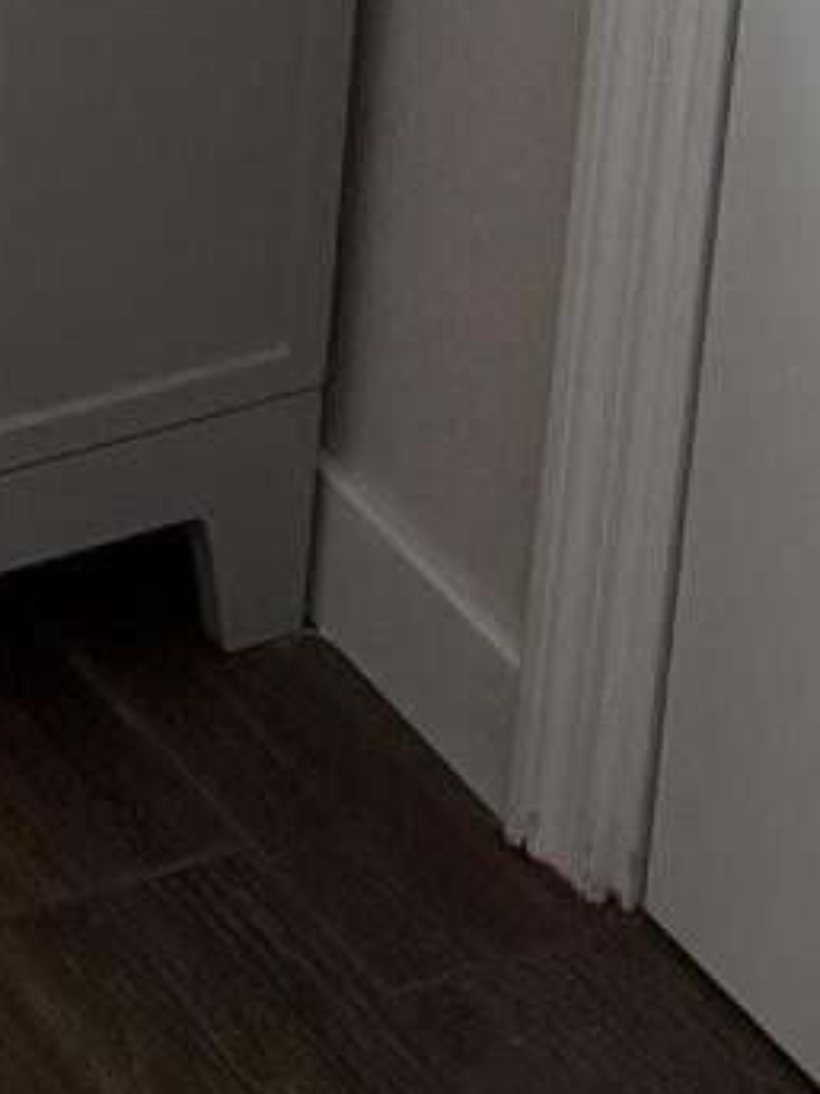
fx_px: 4425
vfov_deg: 11.9
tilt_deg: -14.6
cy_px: -1368
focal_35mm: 140
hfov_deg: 9.7
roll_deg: -0.3
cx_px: -916
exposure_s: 1/60
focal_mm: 6.76
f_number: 1.78
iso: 160
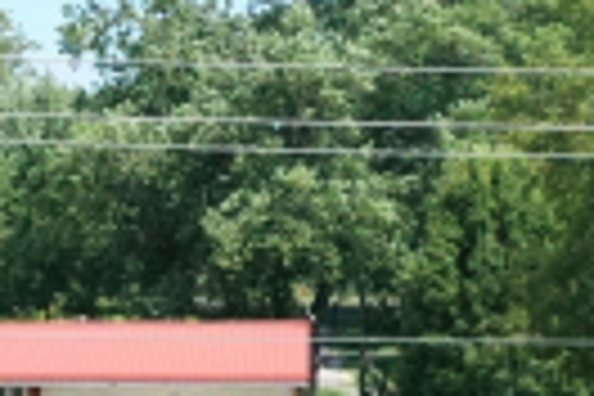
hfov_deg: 12.8
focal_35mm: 159
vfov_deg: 8.5
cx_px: -4
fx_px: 2623
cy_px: 554
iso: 1600
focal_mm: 10.26
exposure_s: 1/8000
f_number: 3.5
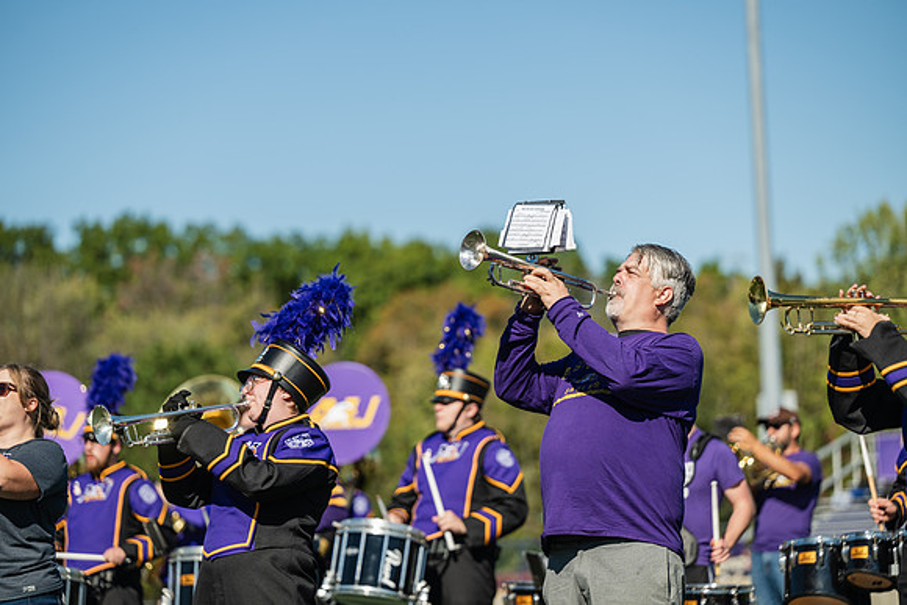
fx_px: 3402
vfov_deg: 10.2
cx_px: 454
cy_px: 302
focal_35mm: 135
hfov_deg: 15.2
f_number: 3.2
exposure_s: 1/1250
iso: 80
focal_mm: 135
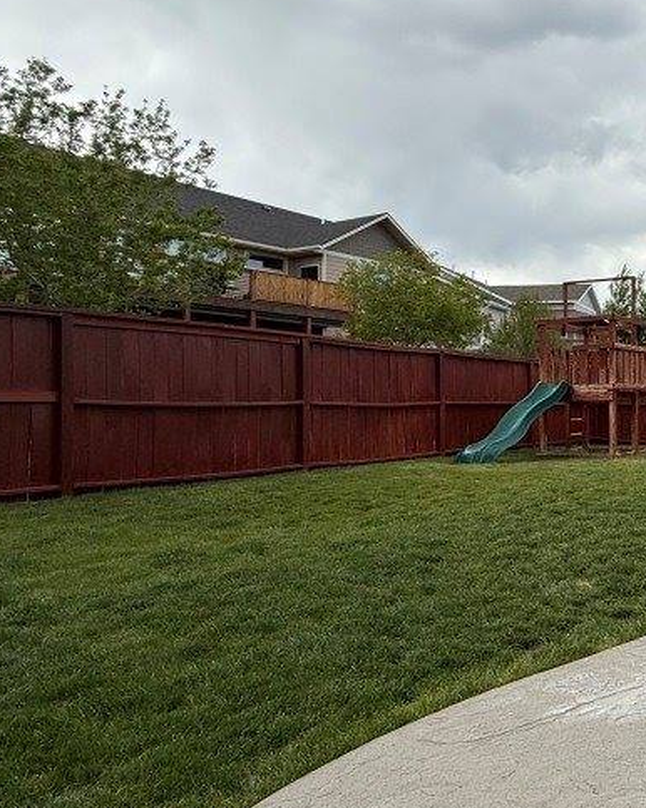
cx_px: 731
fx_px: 694
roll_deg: +0.3
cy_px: 376
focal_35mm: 29
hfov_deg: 39.5
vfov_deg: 60.4
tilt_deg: +2.5
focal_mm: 2.22
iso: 50
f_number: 2.2
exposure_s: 1/876
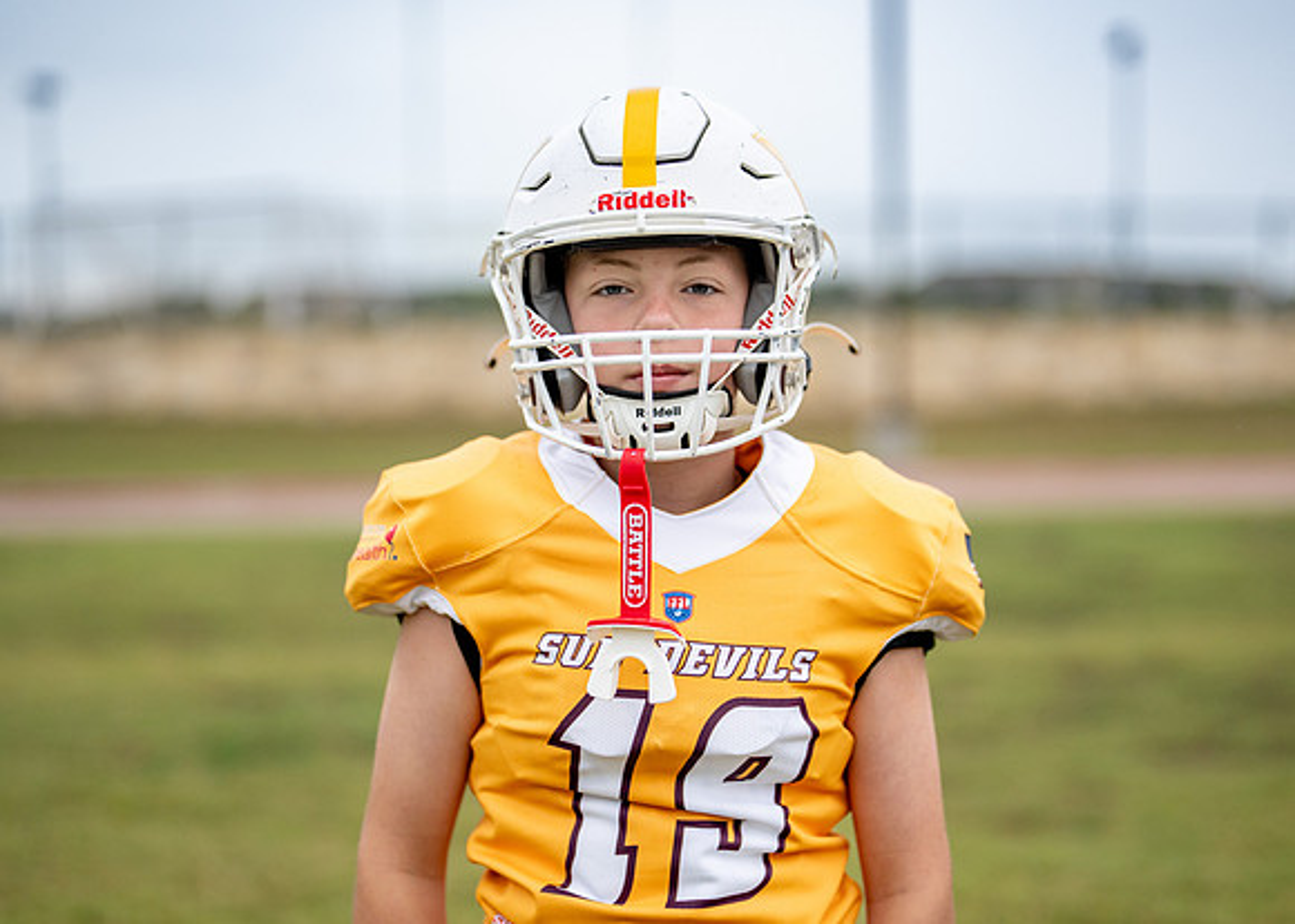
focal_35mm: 63
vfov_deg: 22.7
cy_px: 457
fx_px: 2302
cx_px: 674
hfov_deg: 31.4
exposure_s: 1/2500
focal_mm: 50
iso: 320
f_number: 1.2
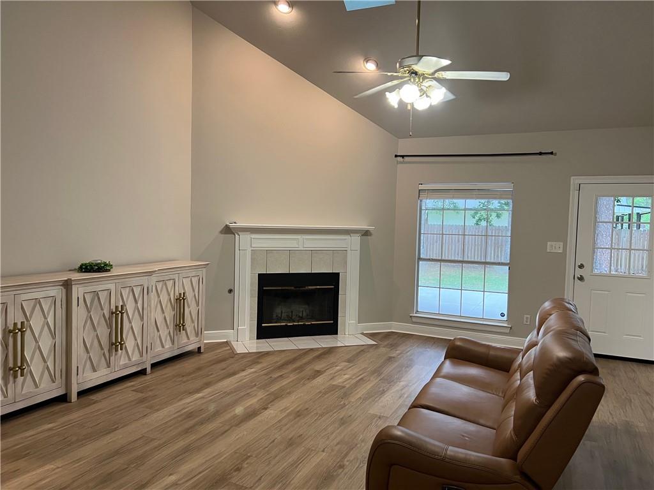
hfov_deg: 67.3
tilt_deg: -3.5
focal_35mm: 26
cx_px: 327
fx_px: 491
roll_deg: -1.3
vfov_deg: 53.1
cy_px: 245
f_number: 1.5
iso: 125
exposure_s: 1/60
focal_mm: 5.7
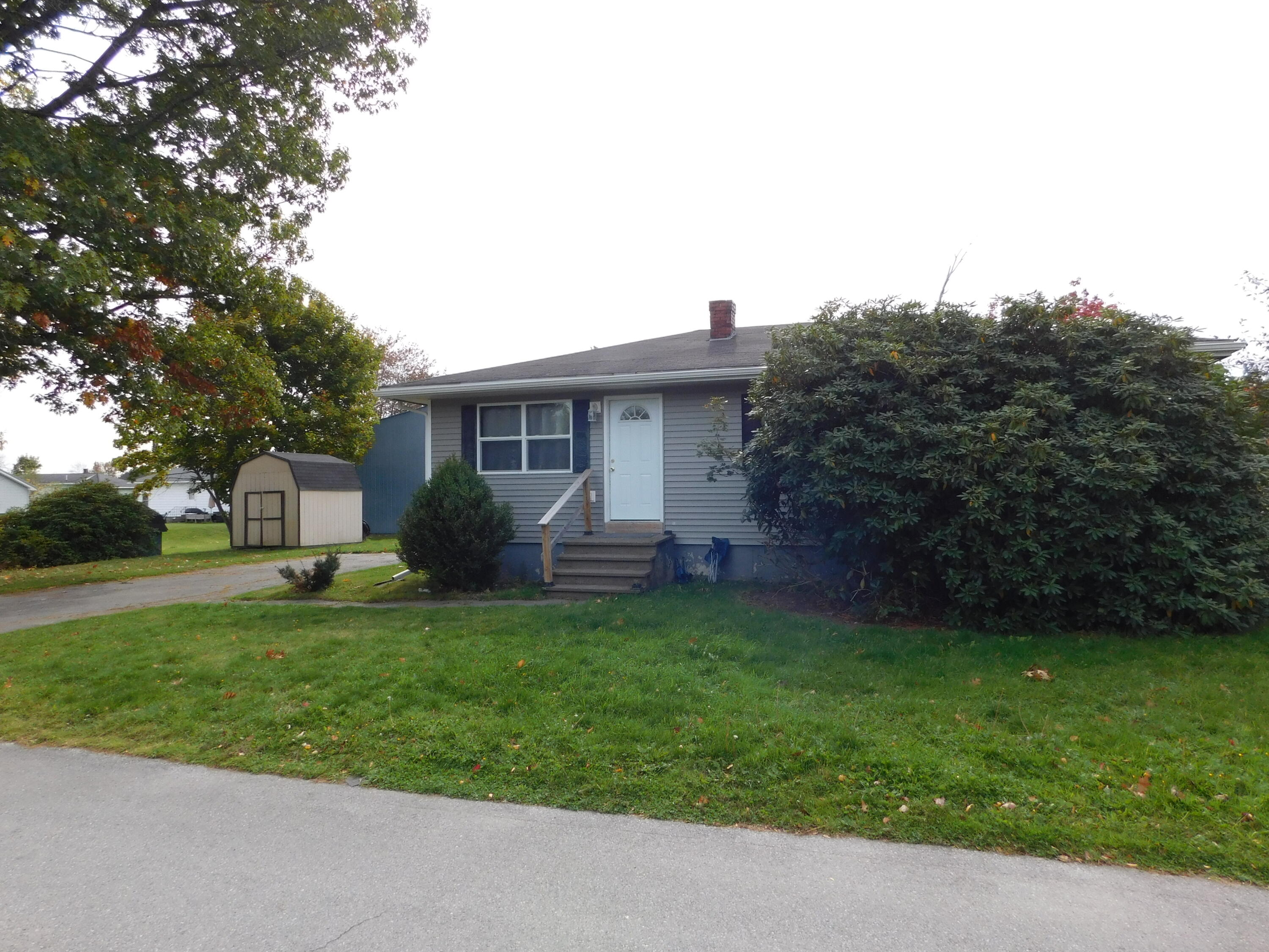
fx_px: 843
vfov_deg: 58.9
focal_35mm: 23
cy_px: 476
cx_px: 634
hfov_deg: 73.9
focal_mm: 4
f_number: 3
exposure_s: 1/800
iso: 125
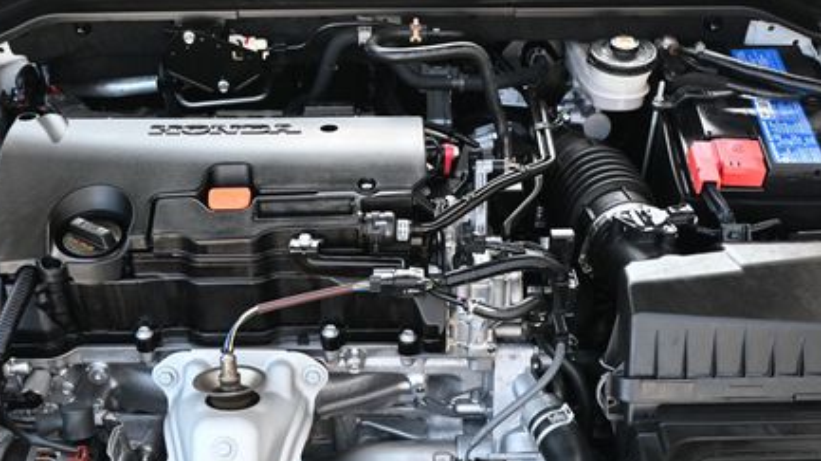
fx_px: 1061
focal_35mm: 49
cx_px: 396
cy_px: 400
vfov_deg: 23.9
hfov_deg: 42.3
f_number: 4
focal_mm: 21
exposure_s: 1/160
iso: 400
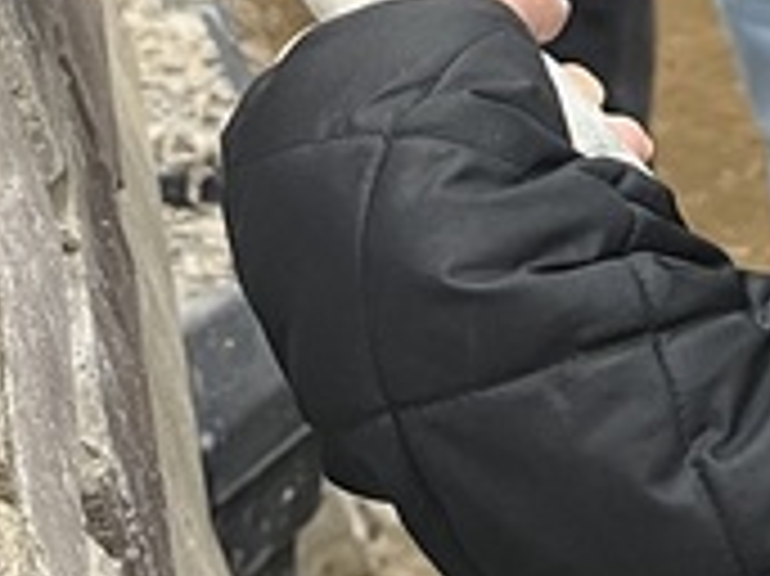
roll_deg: +0.0
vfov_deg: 8.9
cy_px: -644
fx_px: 3468
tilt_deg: -13.6
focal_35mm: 156
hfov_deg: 12.5
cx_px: 824
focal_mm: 5.1
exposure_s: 1/60
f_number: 1.6
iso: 125
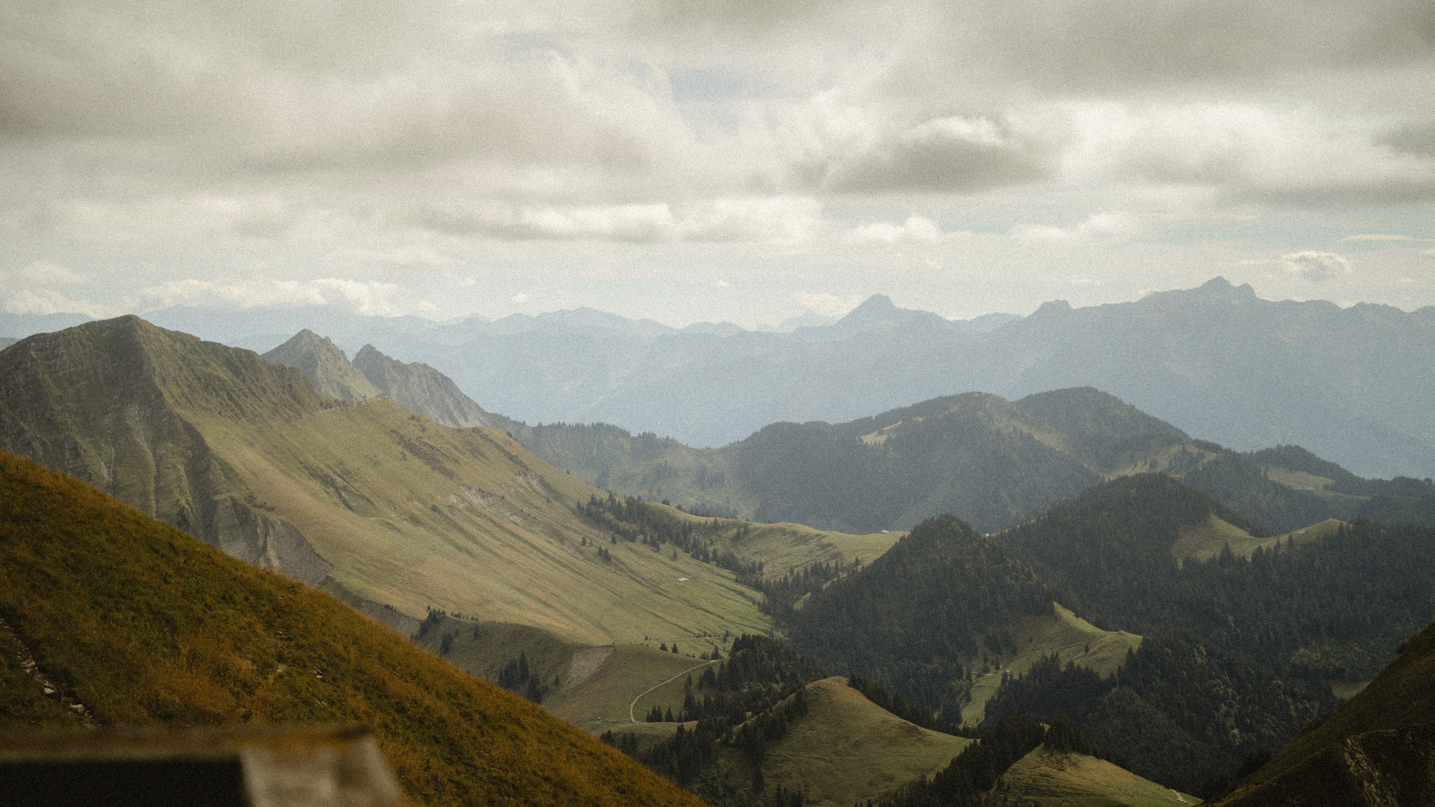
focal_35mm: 71
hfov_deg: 29.9
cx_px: 718
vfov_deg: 17.1
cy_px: 333
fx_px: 2686
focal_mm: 67.4
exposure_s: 1/100
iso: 100
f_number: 2.8
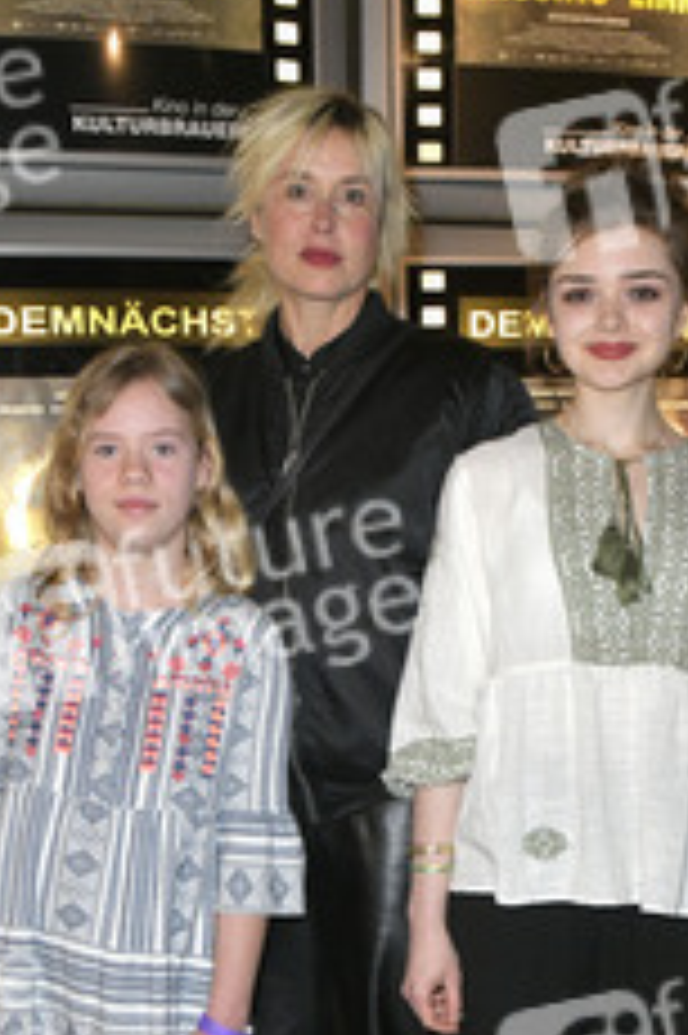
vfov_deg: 35.7
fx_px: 1550
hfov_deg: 25.0
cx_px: 319
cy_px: 832
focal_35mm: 54
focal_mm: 31
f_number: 6.3
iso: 2500
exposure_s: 1/250
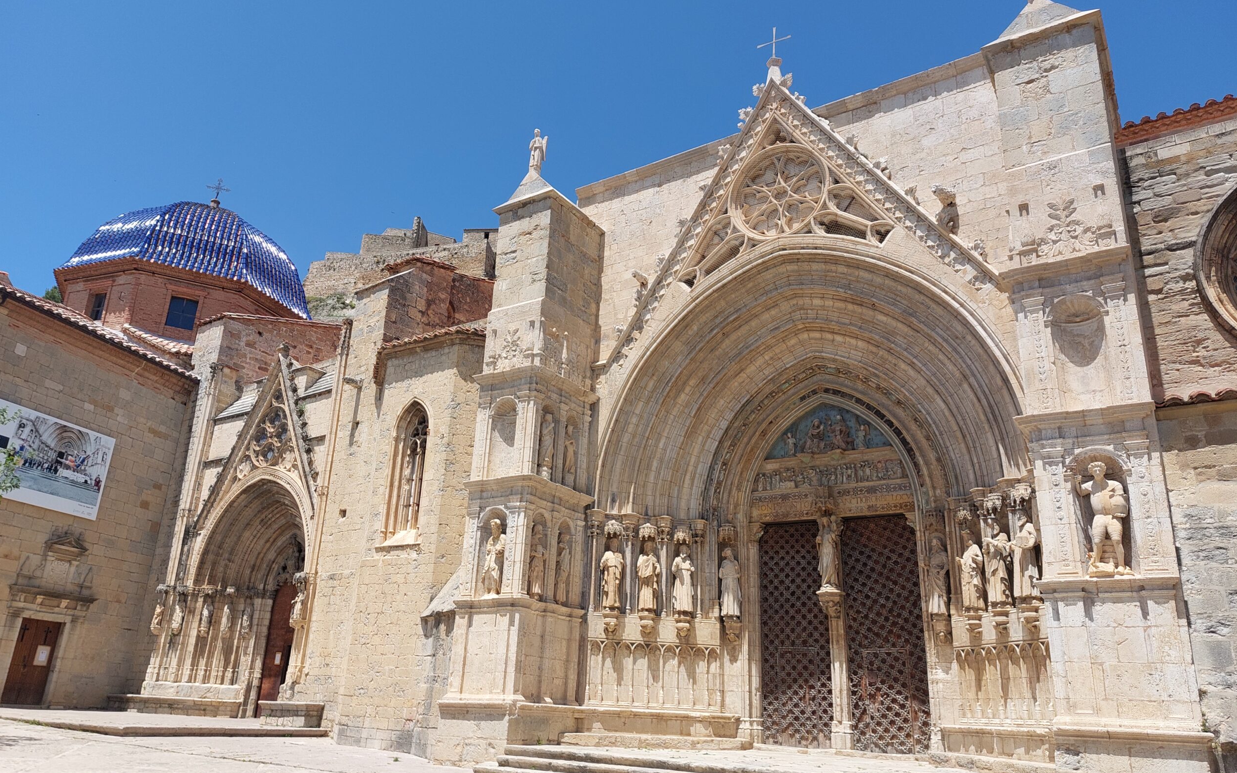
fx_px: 910
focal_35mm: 27
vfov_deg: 46.0
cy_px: 393
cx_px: 628
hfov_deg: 68.4
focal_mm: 5.23
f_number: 1.8
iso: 25
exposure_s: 1/1120
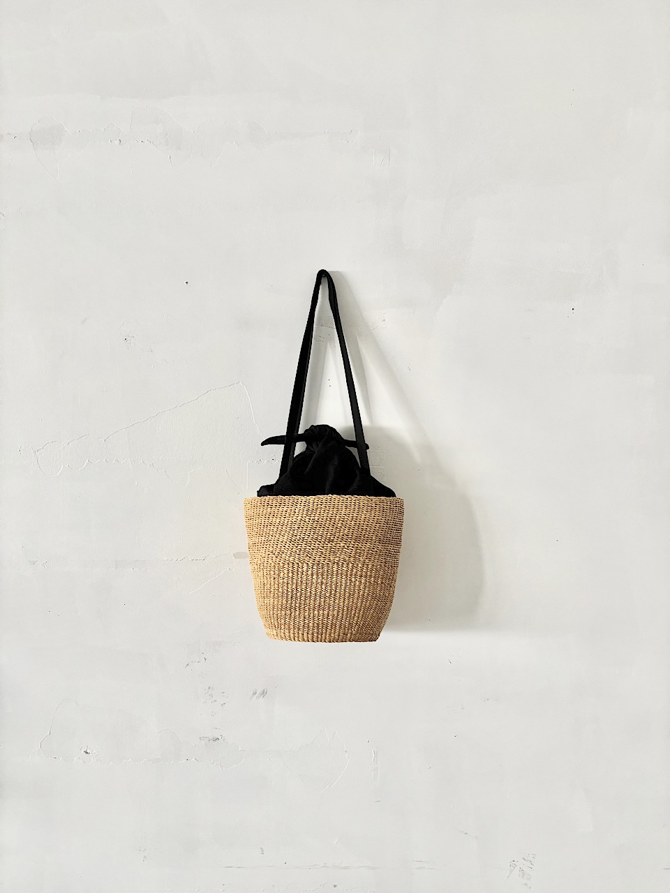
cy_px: 446
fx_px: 671
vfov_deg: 67.3
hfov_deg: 53.1
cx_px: 335
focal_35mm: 26
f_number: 1.6
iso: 125
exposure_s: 1/60
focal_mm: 5.96
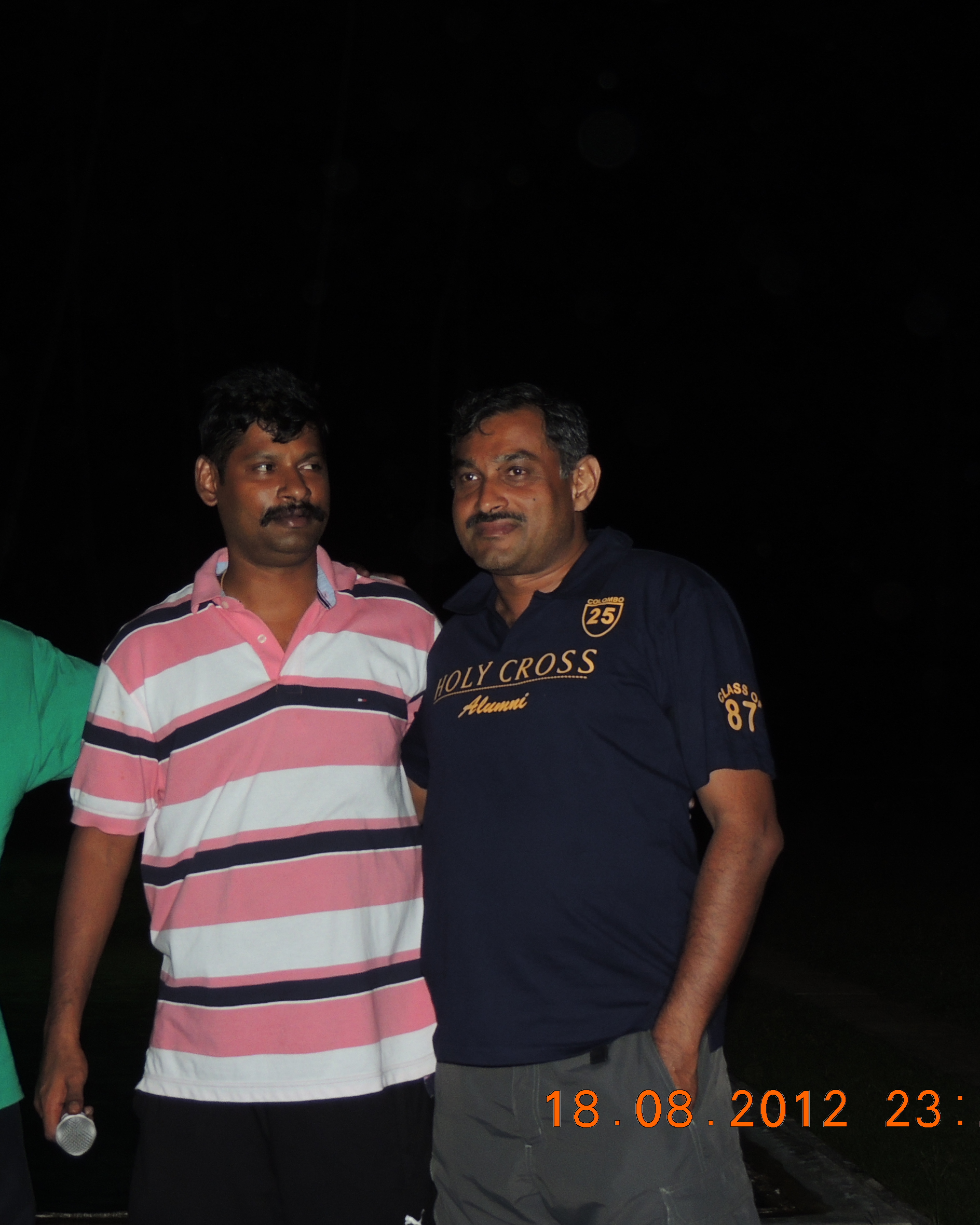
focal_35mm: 54
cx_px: 266
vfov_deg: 34.7
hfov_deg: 27.8
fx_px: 1958
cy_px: 605
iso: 200
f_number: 3.3
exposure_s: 1/30
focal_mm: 7.1
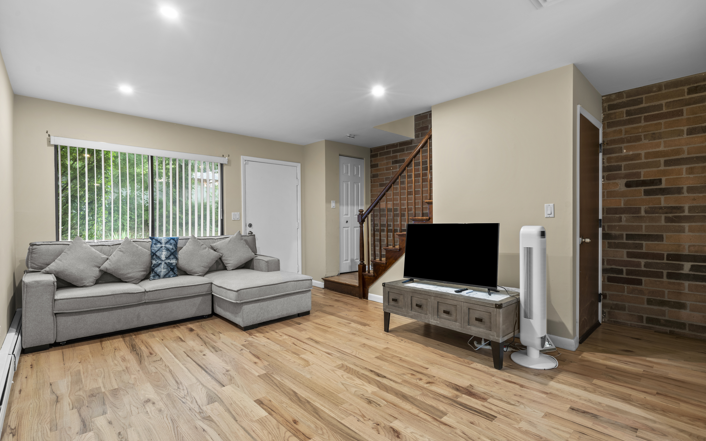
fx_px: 327
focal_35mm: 17
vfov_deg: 68.0
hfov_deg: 94.3
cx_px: 365
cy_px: 226
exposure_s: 5
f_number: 9
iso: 200
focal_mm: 16
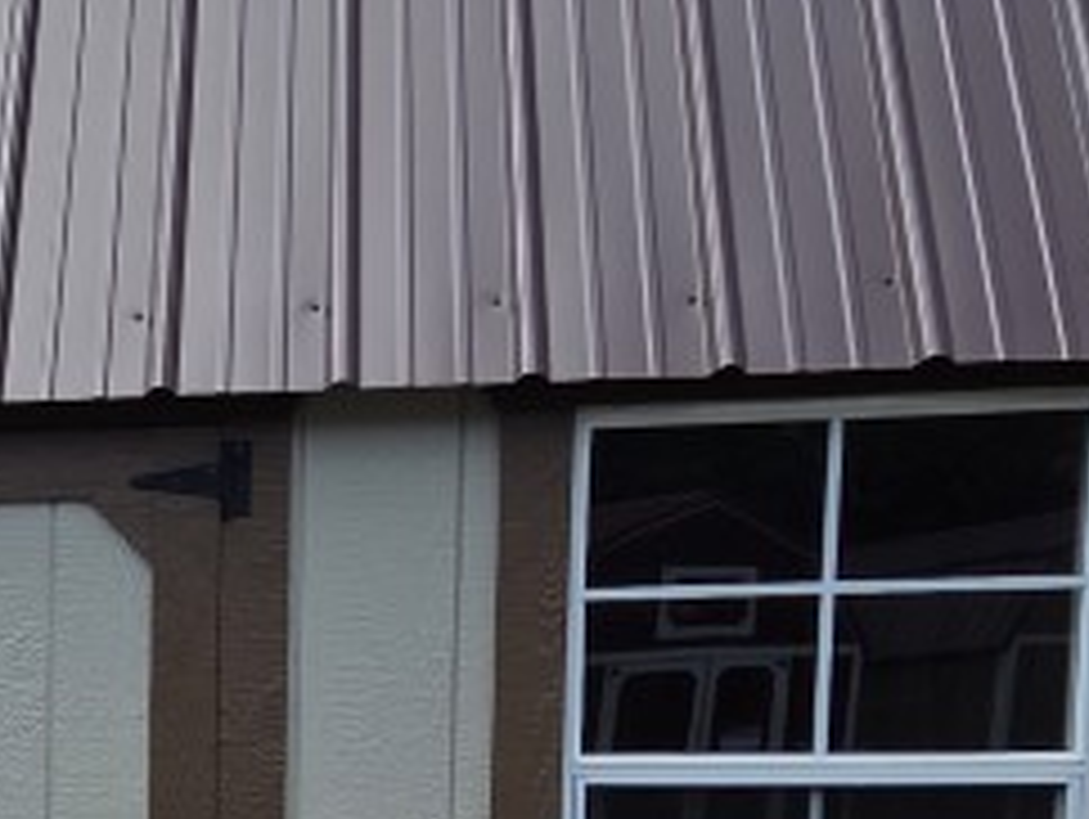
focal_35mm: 55
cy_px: 918
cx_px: -108
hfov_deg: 31.1
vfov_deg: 24.7
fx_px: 1732
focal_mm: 2.2
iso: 50
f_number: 2.2
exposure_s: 1/1328
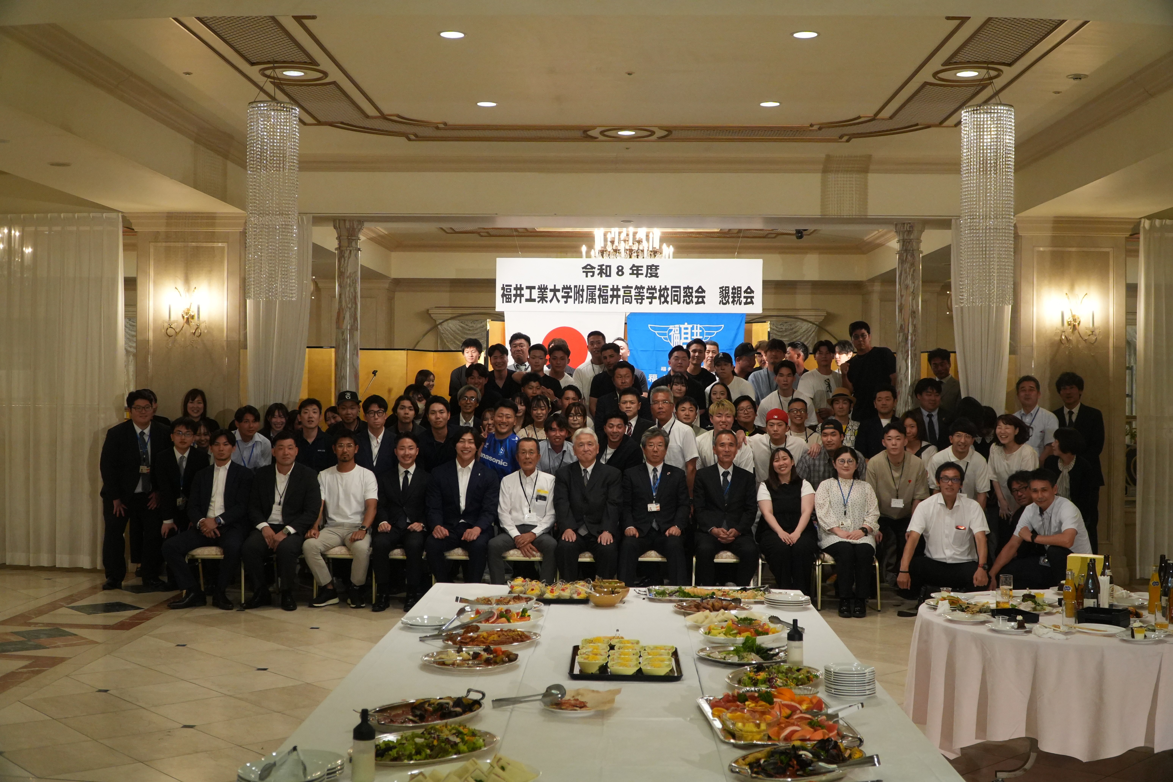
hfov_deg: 51.3
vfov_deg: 35.5
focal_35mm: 38
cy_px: 391
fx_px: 1222
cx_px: 586
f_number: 4
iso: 2000
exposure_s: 1/160
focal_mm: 25
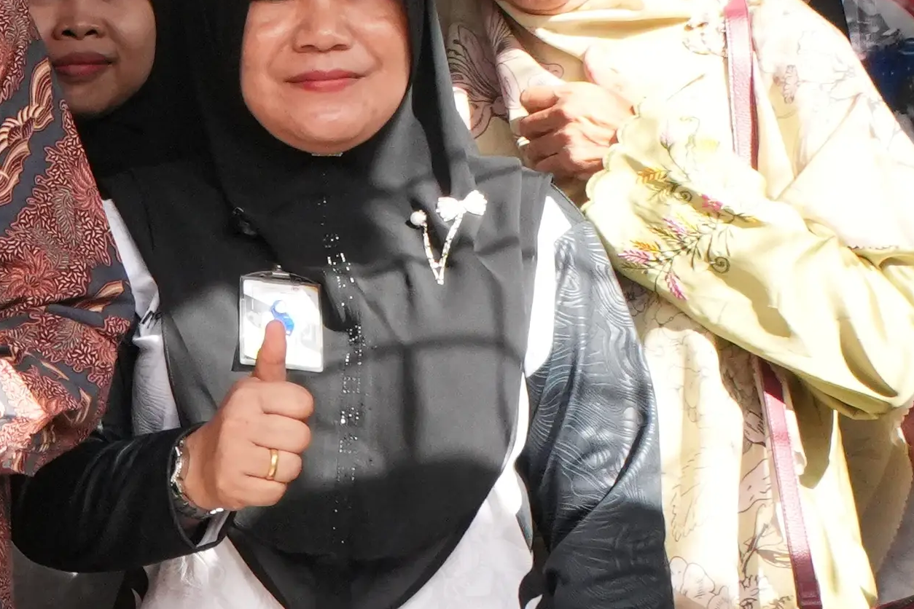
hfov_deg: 10.1
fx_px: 5077
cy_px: -25
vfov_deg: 6.8
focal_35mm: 200
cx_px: -177
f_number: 5.6
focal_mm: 30
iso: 2000
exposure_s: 1/1600
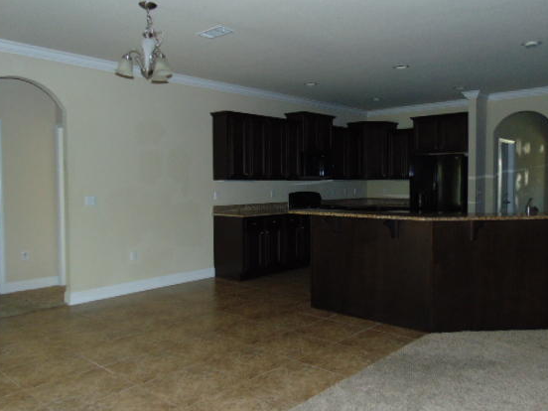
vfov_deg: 48.2
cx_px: 304
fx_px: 459
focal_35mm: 29
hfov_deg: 61.5
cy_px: 205
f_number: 3
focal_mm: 4.5
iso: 200
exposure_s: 1/30
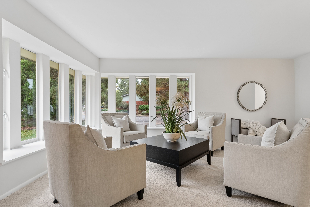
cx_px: 162
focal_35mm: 18
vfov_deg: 67.4
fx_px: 155
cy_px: 109
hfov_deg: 89.9
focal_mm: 17
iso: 500
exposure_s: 1/10
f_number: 9
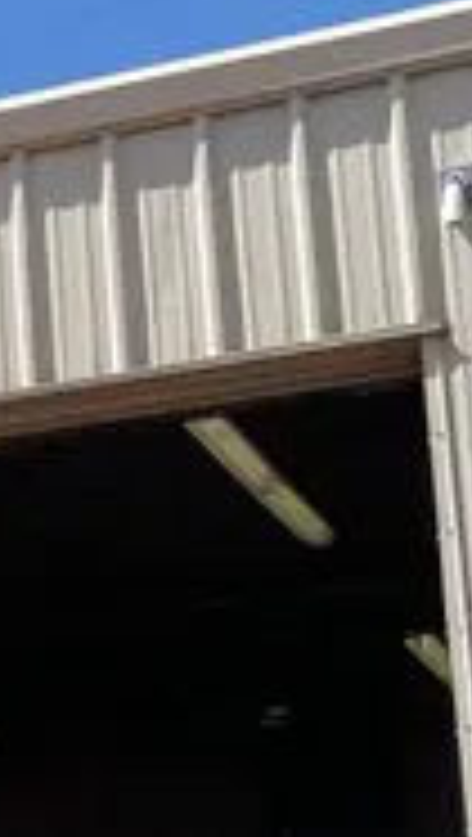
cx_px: -661
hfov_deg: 9.1
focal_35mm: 120
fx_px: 2663
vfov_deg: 17.7
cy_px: 677
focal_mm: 3.99
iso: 20
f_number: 1.8
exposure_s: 1/1473
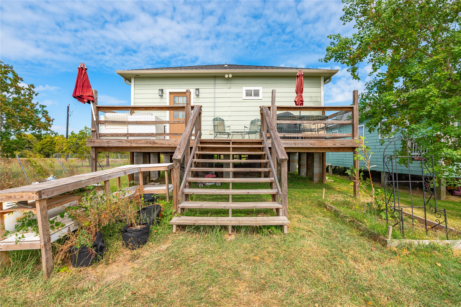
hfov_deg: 96.8
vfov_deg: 73.7
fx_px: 205
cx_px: 230
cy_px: 154
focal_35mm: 16
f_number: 11
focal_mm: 16
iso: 125
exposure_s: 1/250
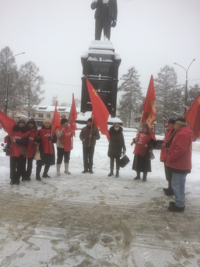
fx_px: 223
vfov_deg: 61.7
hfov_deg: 48.2
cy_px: 134
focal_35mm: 29
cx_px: 100
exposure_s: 1/306
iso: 32
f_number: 2.2
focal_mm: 4.15
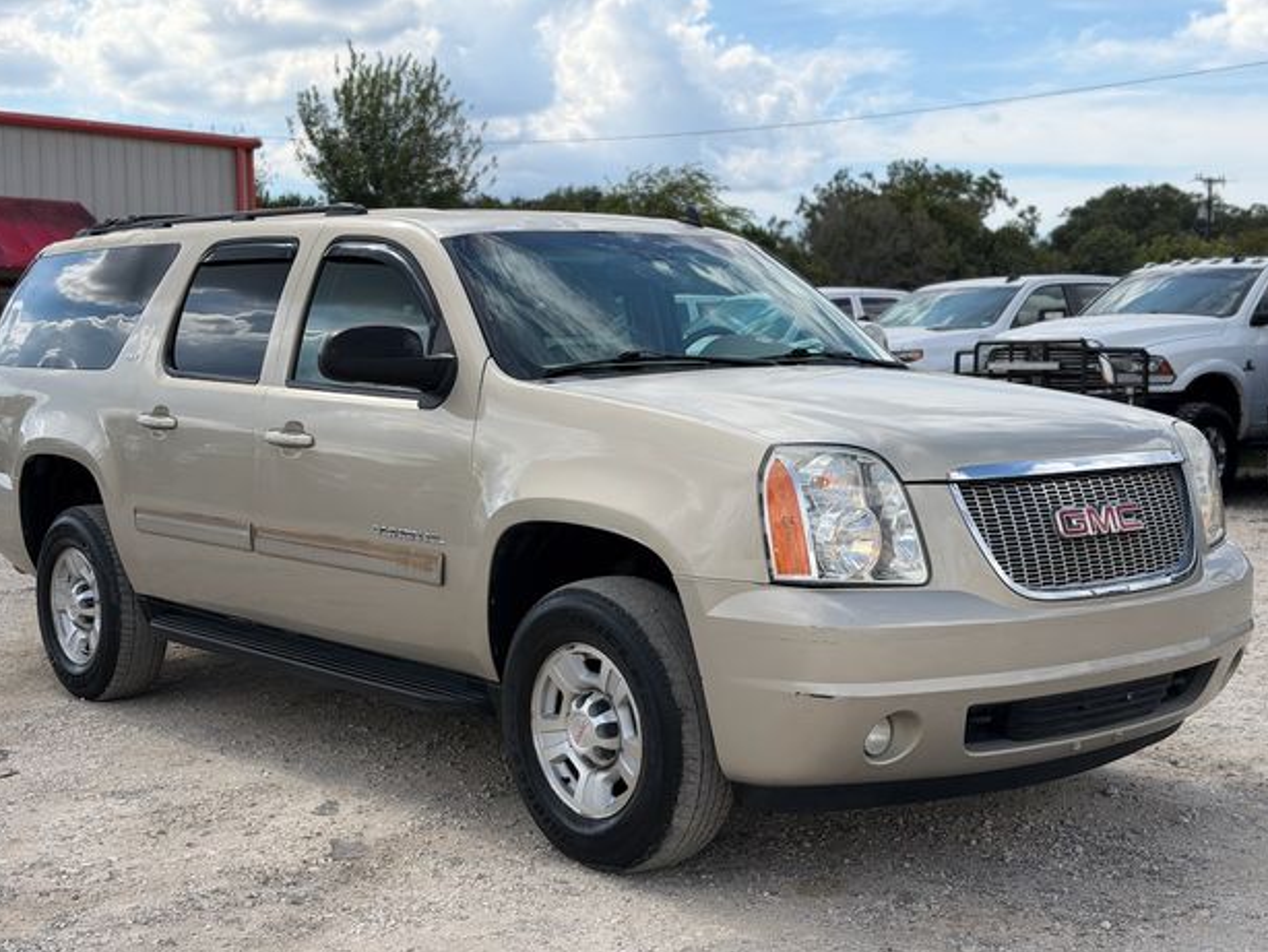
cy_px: 494
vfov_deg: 29.1
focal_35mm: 50
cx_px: 615
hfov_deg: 38.2
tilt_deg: -3.0
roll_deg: +0.4
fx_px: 1832
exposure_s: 1/4329
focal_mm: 6.76
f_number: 1.78
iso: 80
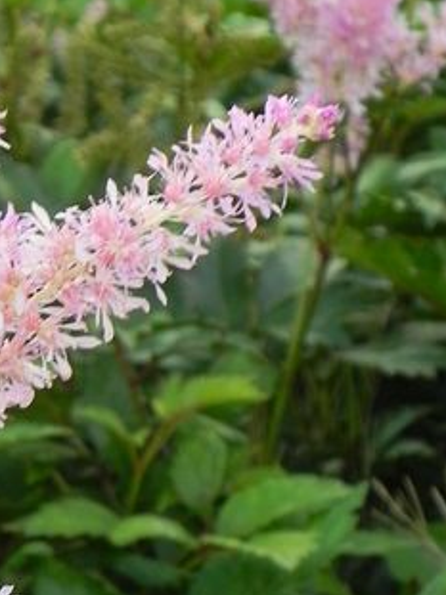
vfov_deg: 11.6
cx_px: -107
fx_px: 2922
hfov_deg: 8.6
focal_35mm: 170
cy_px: 270
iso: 160
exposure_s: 1/25
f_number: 4
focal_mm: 11.8
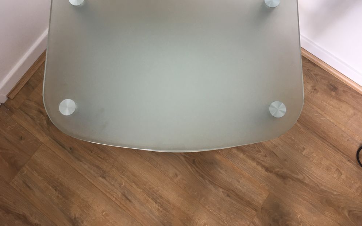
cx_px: 181
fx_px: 306
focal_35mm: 31
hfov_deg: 61.2
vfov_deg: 40.4
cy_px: 90
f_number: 2.2
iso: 64
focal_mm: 4.15
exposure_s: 1/33
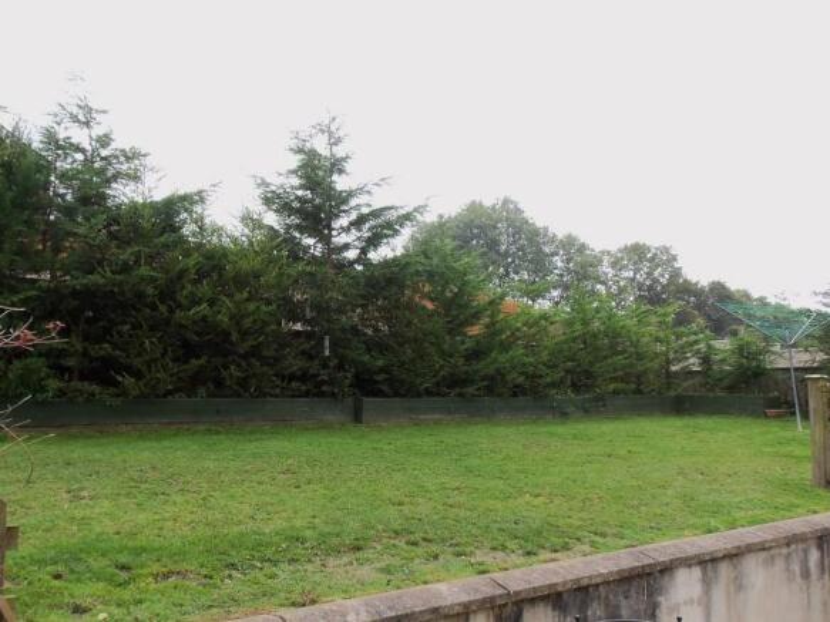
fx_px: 671
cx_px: 415
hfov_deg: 63.5
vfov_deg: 49.7
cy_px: 311
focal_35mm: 28
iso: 80
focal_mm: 5.1
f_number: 3.3
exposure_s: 1/60
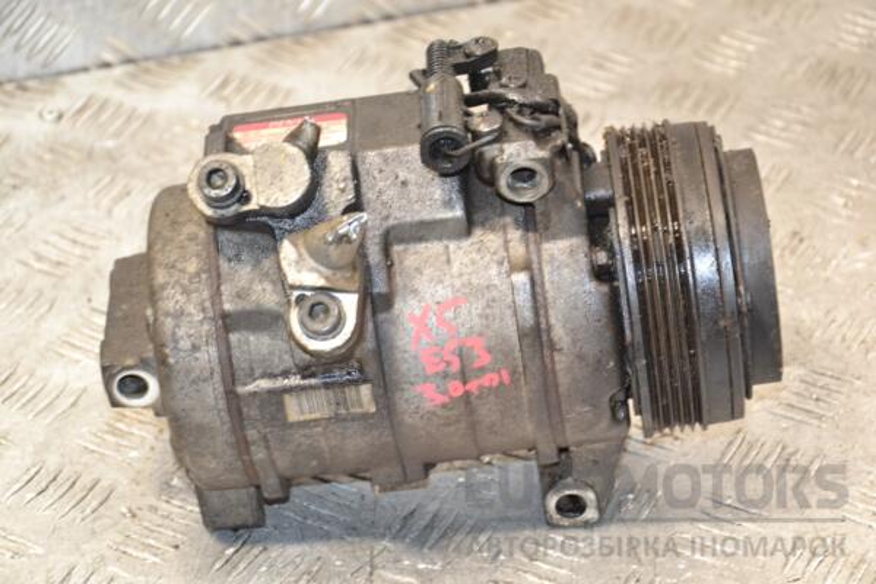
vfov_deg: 12.2
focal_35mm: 112
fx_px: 2737
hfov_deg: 18.2
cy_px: 292
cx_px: 438
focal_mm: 75
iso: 800
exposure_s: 1/60
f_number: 5.3
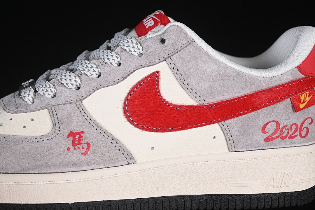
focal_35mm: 75
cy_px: 105
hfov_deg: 27.0
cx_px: 158
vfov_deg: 18.2
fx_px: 656
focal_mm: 50
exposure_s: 1/80
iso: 160
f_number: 7.1
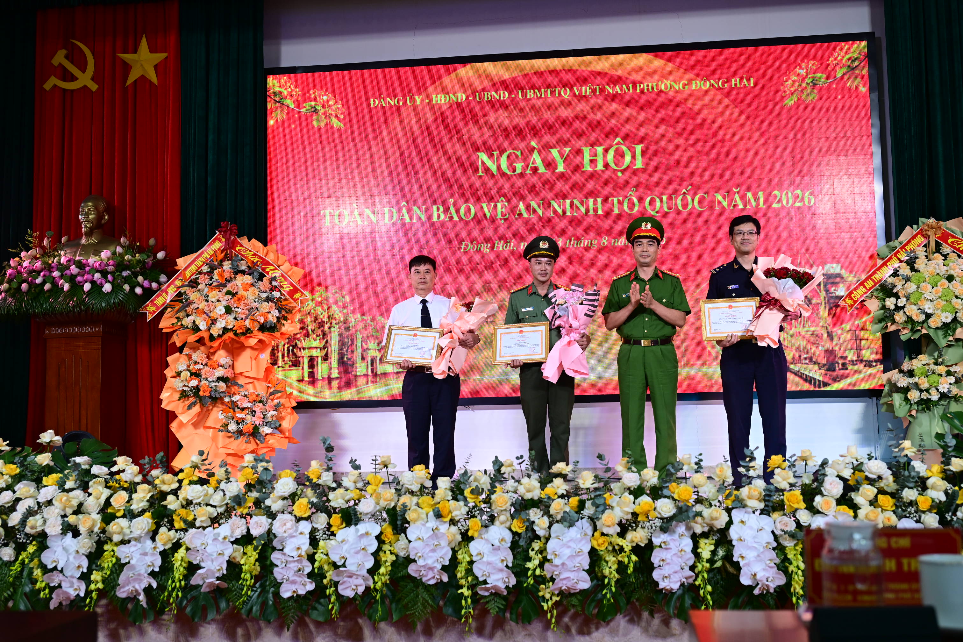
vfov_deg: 34.2
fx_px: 1043
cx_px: 482
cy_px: 321
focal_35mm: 39
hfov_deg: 49.6
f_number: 4
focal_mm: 39
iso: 400
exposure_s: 1/160
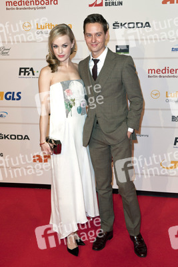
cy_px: 134
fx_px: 356
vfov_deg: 41.1
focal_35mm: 48
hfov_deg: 28.1
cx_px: 89
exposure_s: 1/250
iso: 800
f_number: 5.6
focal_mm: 48
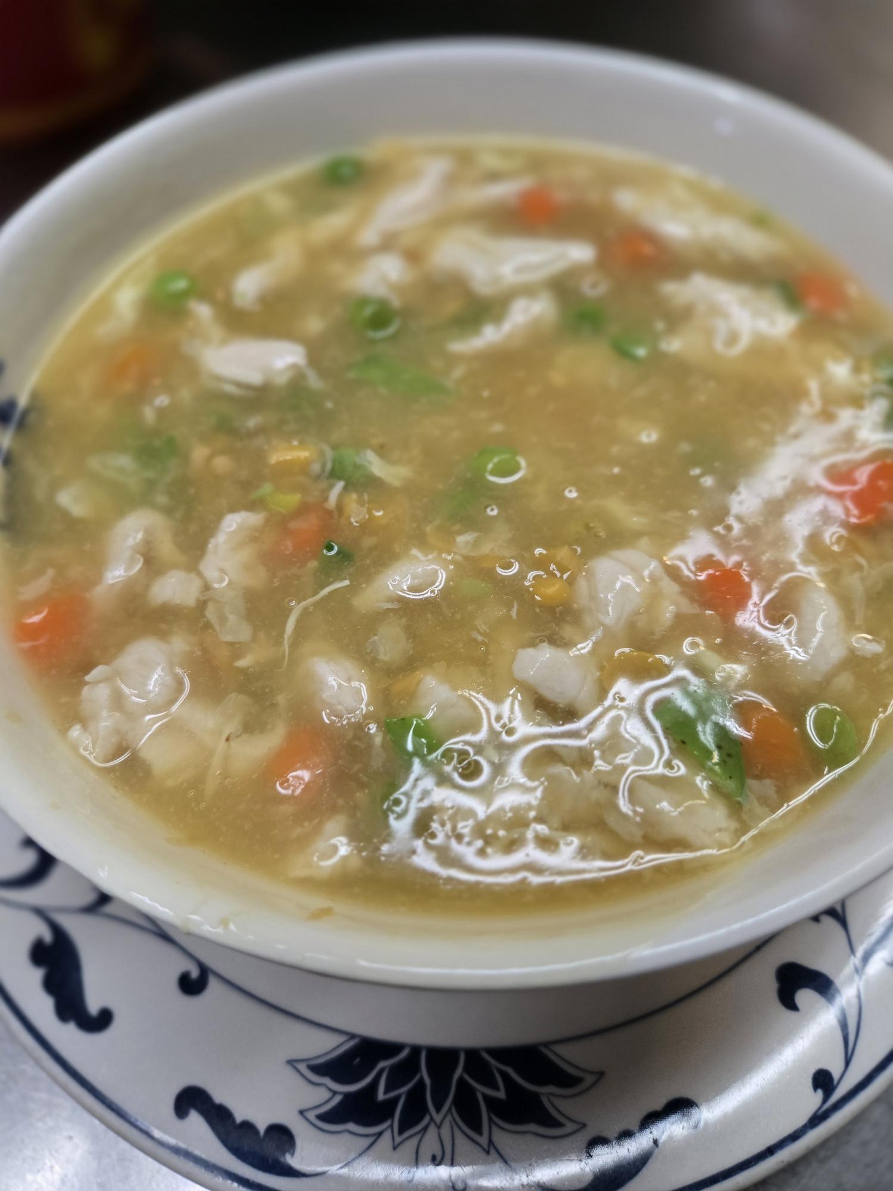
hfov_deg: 58.9
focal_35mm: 23
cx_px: 446
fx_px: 791
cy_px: 596
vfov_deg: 73.9
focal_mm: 5.4
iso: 320
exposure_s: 1/120
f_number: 1.8
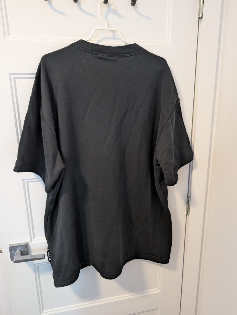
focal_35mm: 25
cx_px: 118
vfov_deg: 69.3
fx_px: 228
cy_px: 153
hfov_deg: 55.0
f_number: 1.68
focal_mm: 6.9
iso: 1253
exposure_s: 1/120
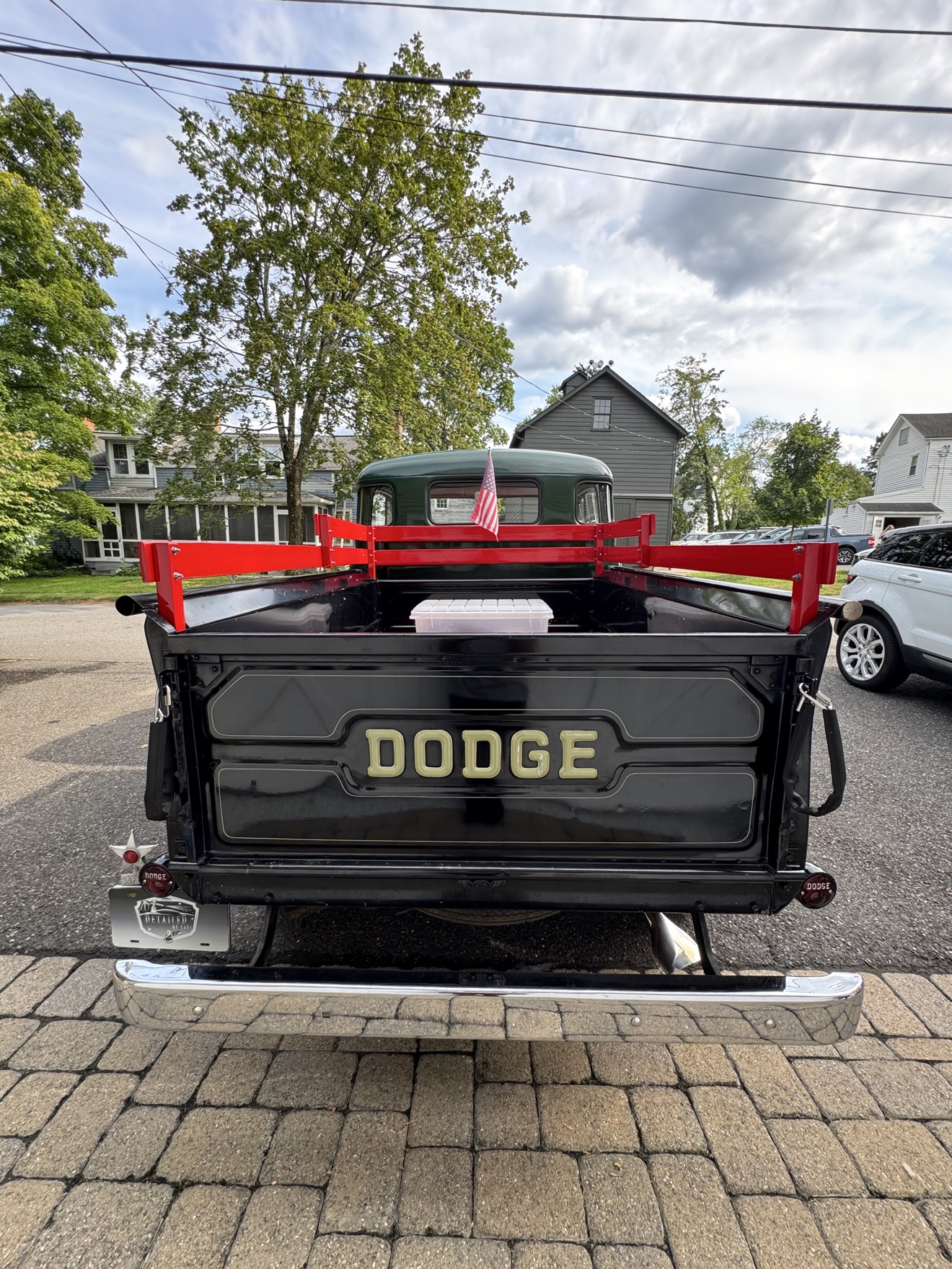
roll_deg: -0.4
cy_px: 634
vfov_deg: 102.1
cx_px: 476
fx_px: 513
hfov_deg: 85.7
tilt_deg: -9.3
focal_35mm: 14
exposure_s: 1/149
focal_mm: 2.22
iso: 40
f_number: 2.2
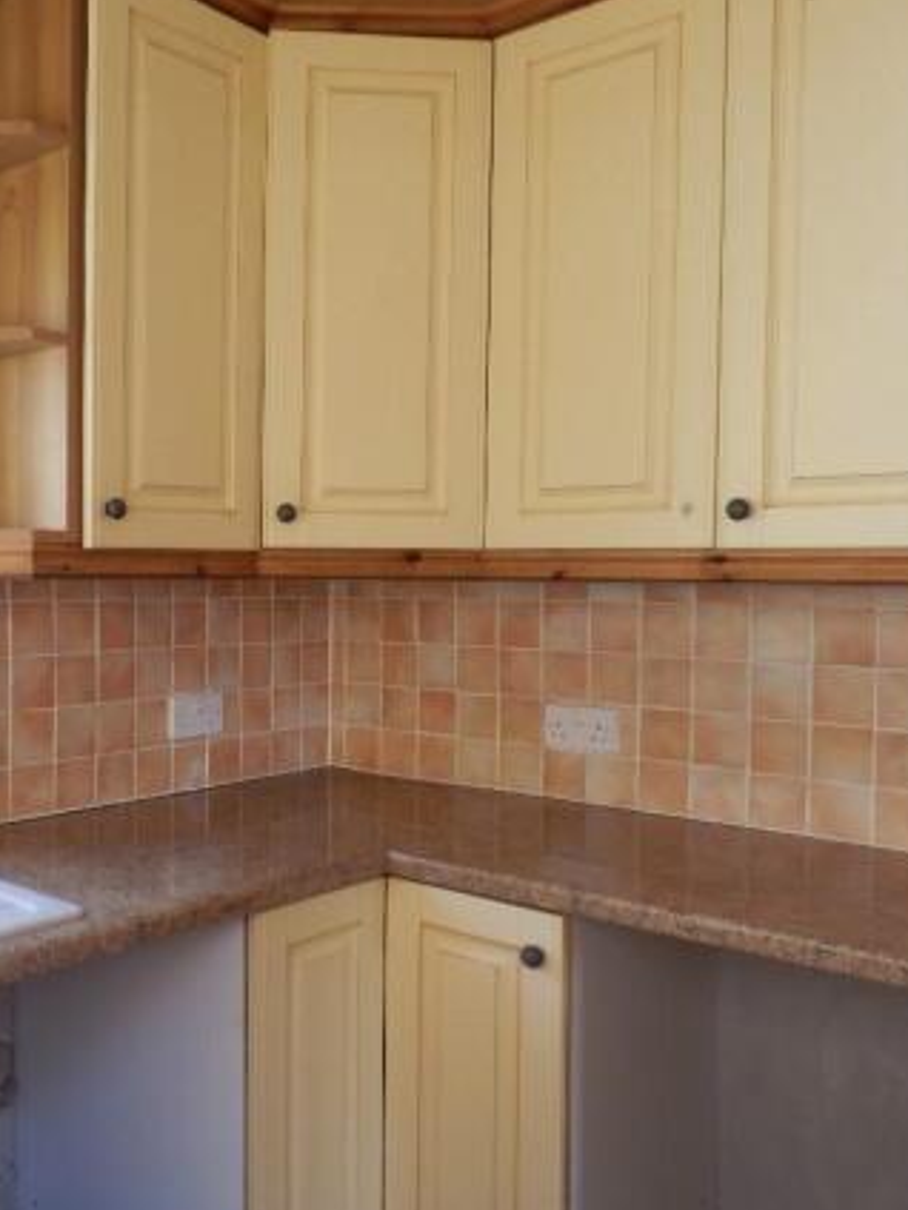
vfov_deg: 55.4
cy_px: 601
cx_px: 184
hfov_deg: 41.2
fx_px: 1154
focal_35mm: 33
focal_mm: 4.2
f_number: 3
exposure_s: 1/30
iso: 100
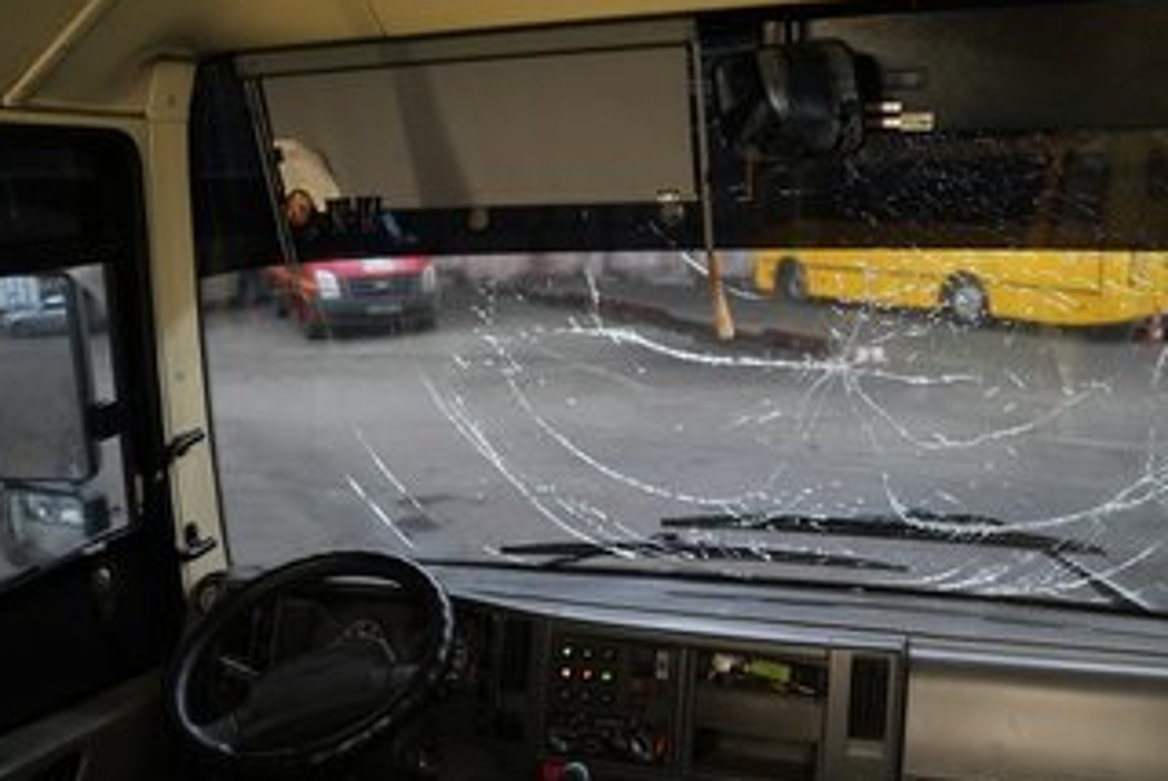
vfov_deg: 43.5
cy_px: 465
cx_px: 624
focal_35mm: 30
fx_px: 974
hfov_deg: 61.8
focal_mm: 24
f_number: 2.8
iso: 6400
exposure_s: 1/160
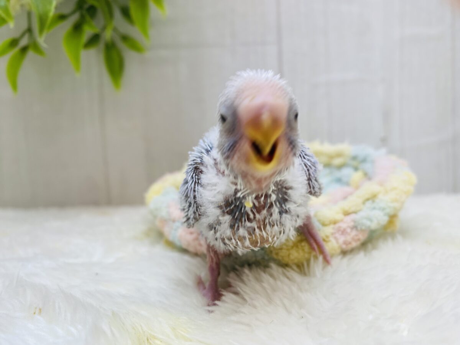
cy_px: 172
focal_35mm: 25
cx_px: 230
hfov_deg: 69.4
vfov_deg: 54.9
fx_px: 332
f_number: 1.8
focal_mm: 4.25
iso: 50
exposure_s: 1/100
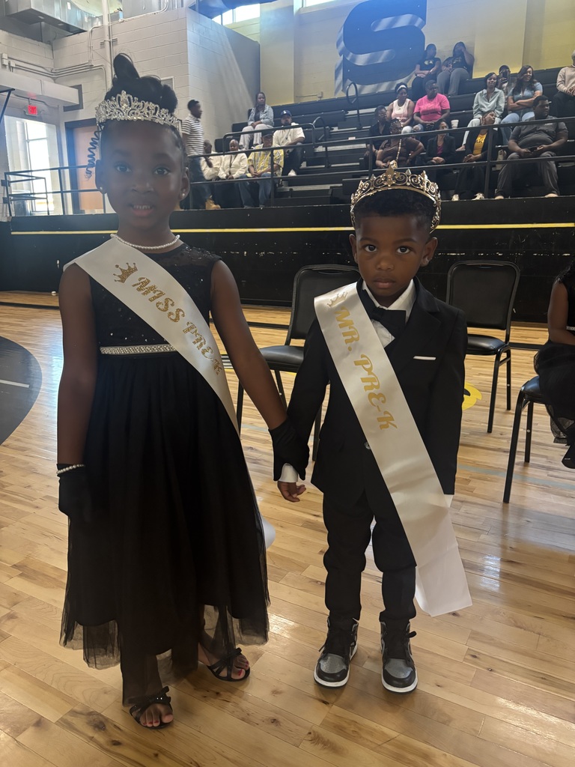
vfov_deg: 67.3
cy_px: 384
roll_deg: +0.0
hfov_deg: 53.1
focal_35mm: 26
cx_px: 288
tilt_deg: -13.7
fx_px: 576
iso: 400
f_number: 1.6
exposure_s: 1/40
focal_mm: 5.96
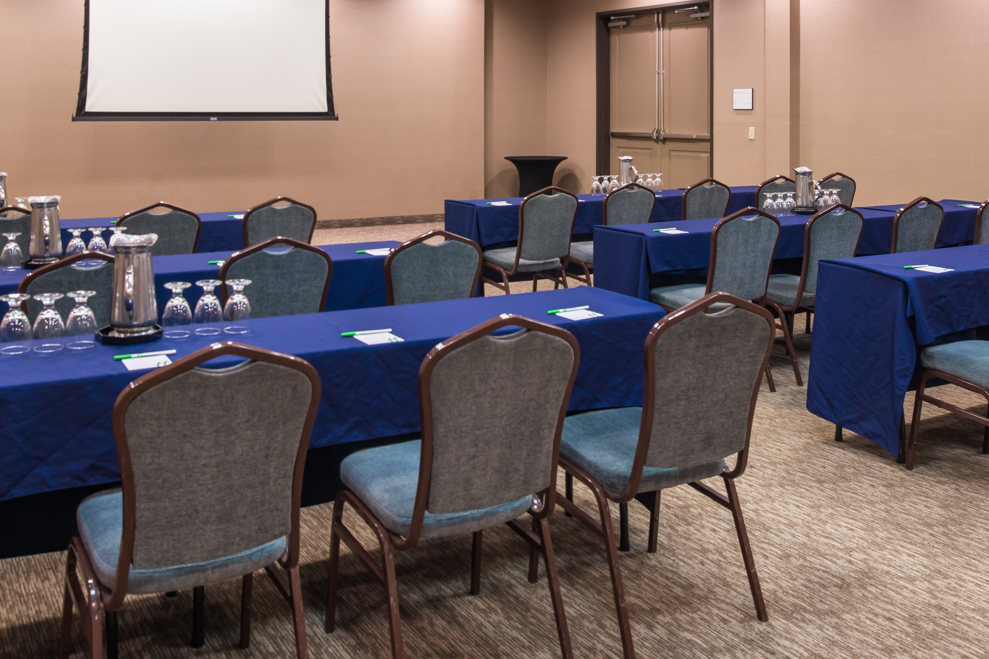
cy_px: 230
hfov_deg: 53.0
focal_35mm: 36
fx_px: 989
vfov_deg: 36.6
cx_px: 432
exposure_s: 1/6
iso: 640
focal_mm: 24
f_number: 9.5
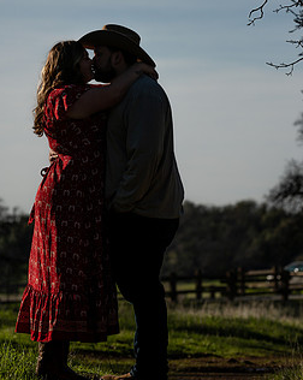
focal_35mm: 174
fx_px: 1954
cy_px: 152
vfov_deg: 11.1
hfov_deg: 8.9
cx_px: 137
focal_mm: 130
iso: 50
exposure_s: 1/2000
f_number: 4.5
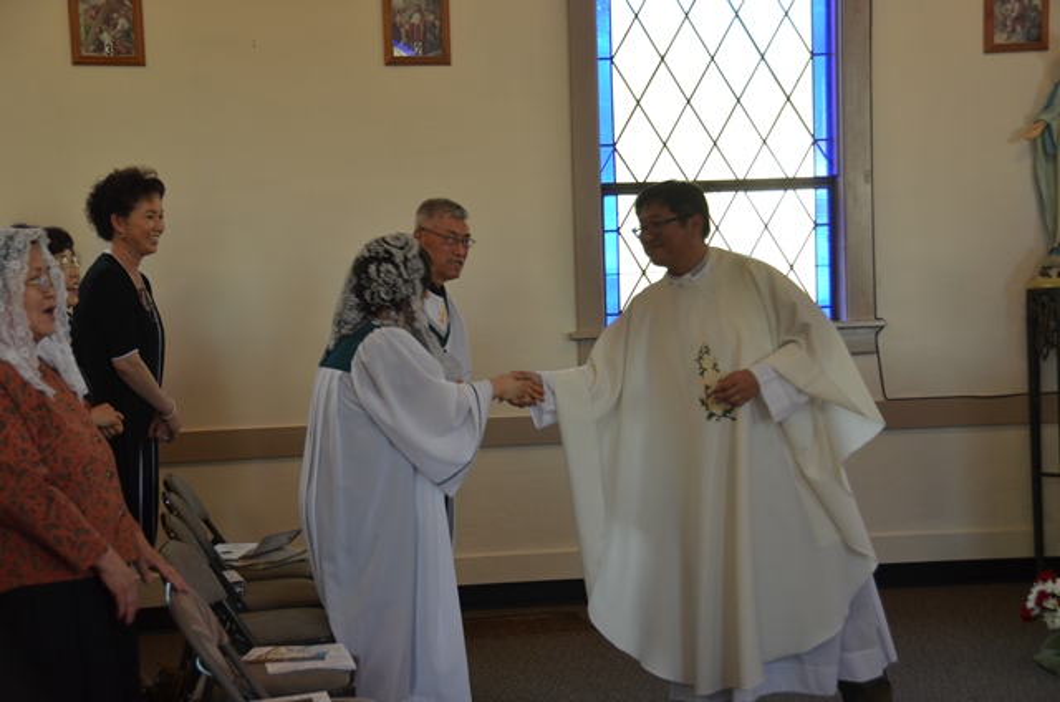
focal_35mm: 66
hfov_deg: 30.6
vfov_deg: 20.5
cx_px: 530
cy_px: 351
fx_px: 1939
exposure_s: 1/60
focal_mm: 44
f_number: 4.5
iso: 450
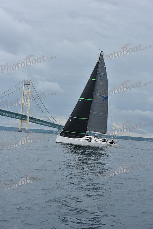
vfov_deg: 23.9
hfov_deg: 16.1
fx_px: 542
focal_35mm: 85
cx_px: 76
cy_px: 114
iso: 250
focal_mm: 85
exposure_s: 1/800
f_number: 7.1
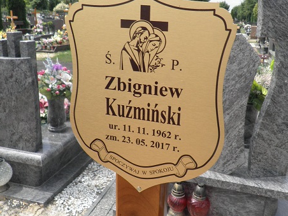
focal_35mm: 34
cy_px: 92
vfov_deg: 41.7
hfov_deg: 53.9
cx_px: 155
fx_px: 283
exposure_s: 1/100
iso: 64
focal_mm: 4.3
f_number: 8.3
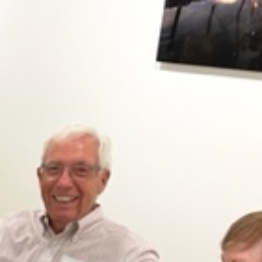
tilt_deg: -20.7
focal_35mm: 104
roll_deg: -3.2
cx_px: -225
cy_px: 344
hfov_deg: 14.5
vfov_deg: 15.9
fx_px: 891
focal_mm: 5.7
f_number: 1.5
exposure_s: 1/60
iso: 100
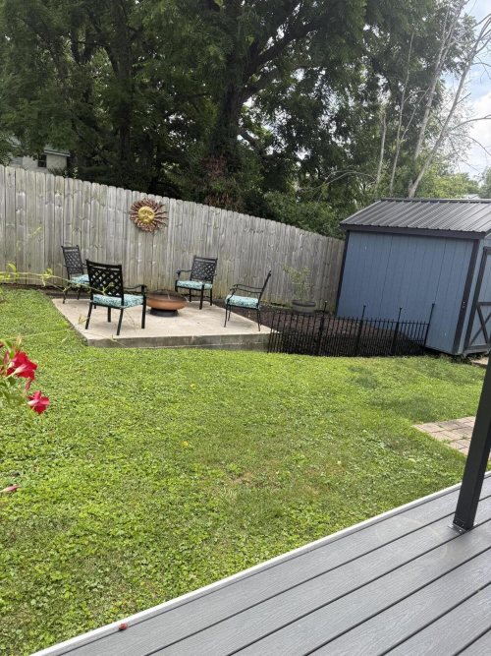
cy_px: 328
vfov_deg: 71.6
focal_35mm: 24
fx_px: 454
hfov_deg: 56.8
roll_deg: -7.2
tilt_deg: -11.1
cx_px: 246
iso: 80
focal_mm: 6.76
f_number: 1.78
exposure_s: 1/868
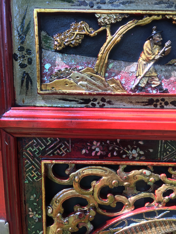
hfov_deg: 48.2
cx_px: 88
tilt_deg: -10.5
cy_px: 117
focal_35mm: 29
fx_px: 197
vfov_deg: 61.7
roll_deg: -0.5
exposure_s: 1/100
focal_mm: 4.15
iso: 40
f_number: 2.2
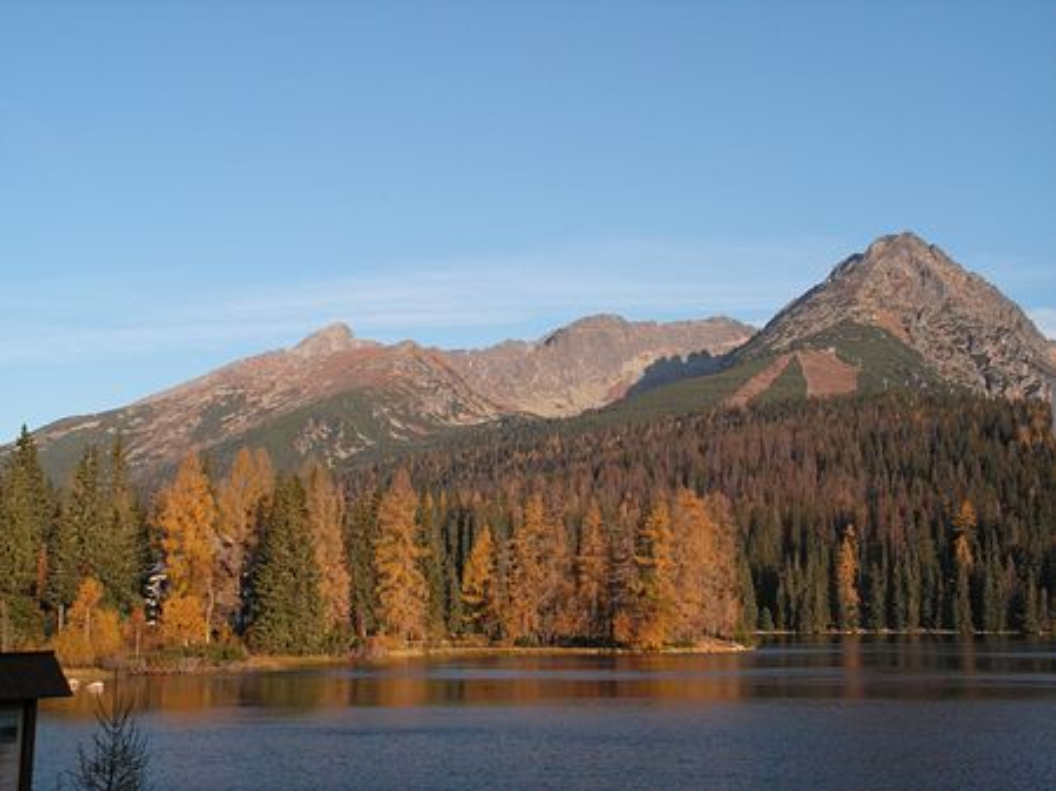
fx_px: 1616
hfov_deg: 36.2
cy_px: 396
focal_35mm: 53
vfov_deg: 27.5
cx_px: 528
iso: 100
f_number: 4.8
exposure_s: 1/640
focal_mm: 8.9
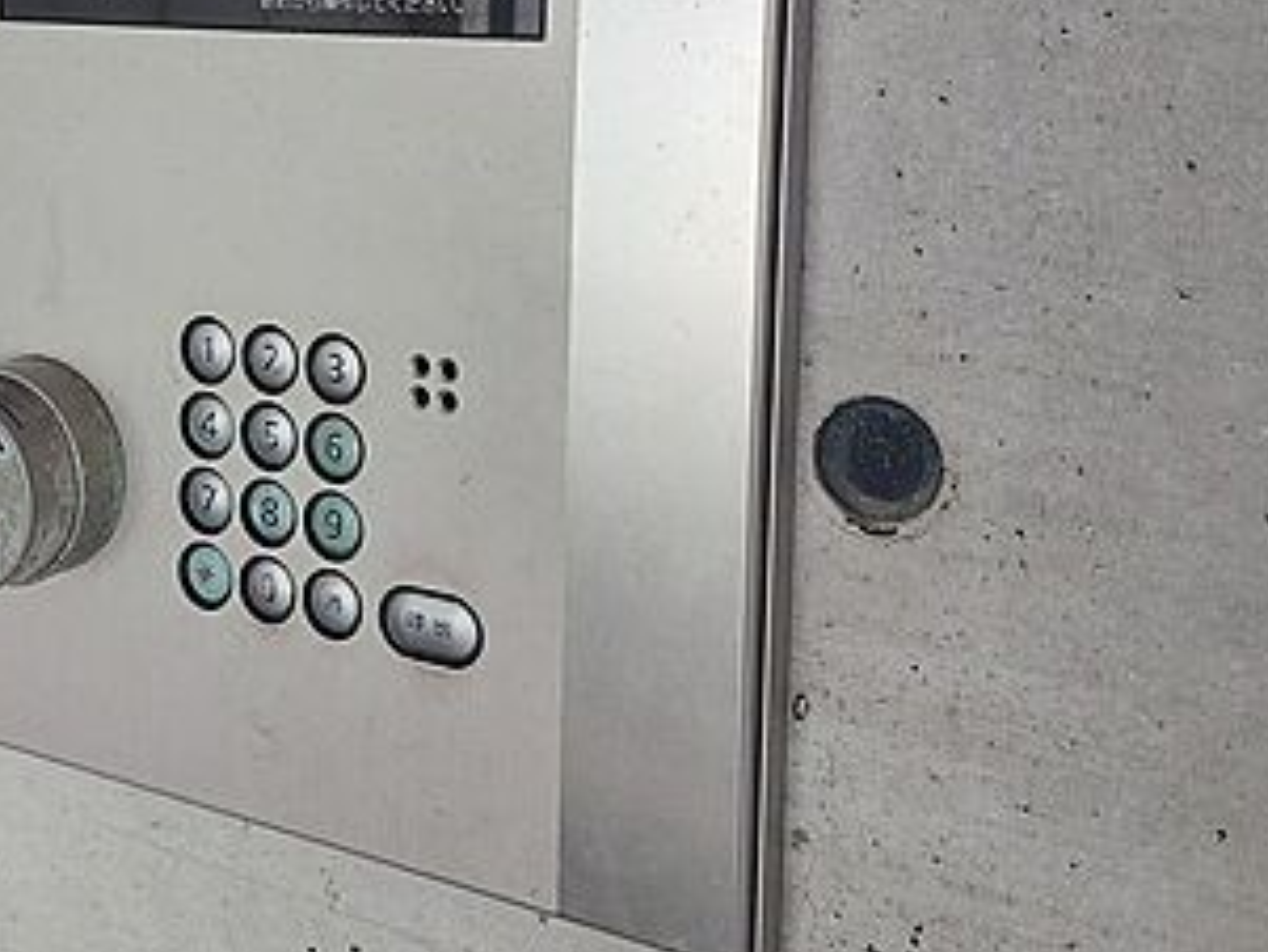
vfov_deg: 27.9
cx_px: 286
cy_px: 177
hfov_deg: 36.4
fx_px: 1869
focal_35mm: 51
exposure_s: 1/60
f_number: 1.8
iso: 320
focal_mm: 5.23
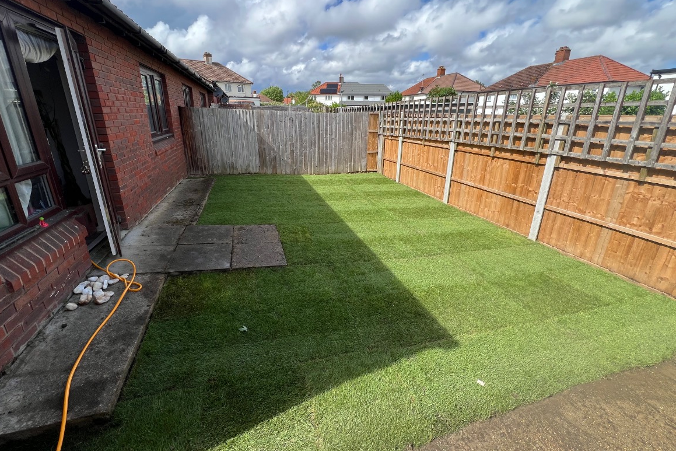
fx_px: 263
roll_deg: -0.7
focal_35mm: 14
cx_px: 333
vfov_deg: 80.9
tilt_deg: -17.8
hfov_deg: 104.2
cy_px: 201
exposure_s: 1/727
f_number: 1.8
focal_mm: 1.57
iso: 32
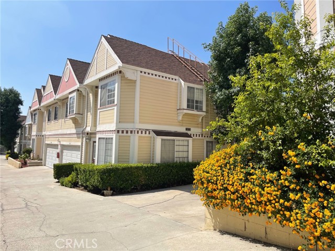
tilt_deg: +5.4
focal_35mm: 26
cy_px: 126
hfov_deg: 67.3
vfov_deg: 53.1
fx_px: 252
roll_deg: -1.3
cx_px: 168
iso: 32
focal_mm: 5.1
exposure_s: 1/3559
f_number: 1.6
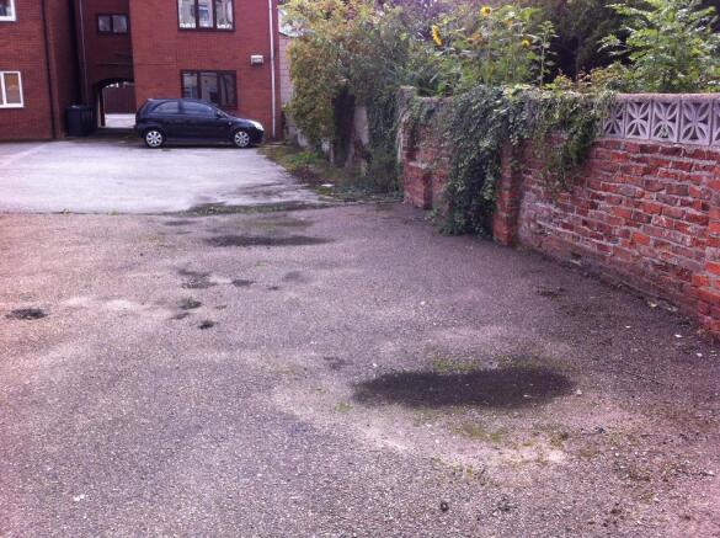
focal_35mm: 35
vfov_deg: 40.6
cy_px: 269
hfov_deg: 52.7
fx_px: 727
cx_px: 360
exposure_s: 1/368
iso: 80
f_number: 2.8
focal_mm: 3.85
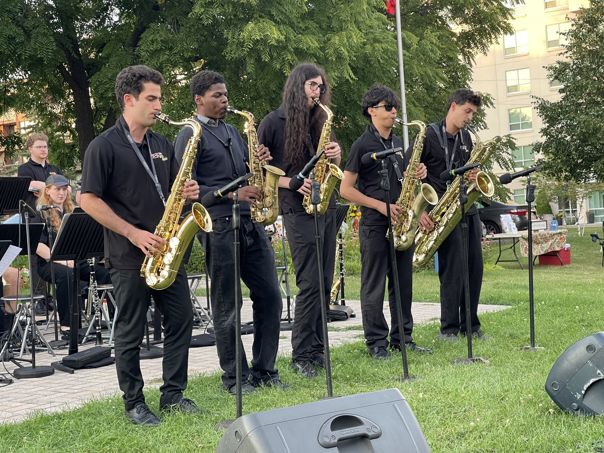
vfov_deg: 22.9
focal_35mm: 64
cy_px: 226
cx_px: 302
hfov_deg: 30.3
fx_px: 1117
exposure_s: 1/99
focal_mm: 7.5
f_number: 2.2
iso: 125
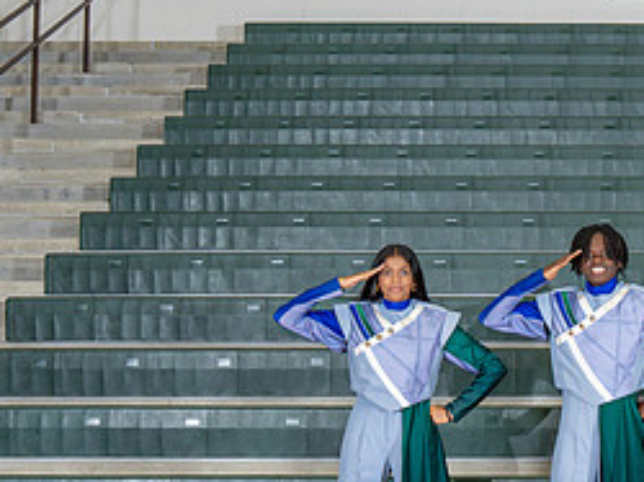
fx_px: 1747
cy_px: 357
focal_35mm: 94
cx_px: 716
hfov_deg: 19.9
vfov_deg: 15.6
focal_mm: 26.9
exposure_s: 1/400
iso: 1000
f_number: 5
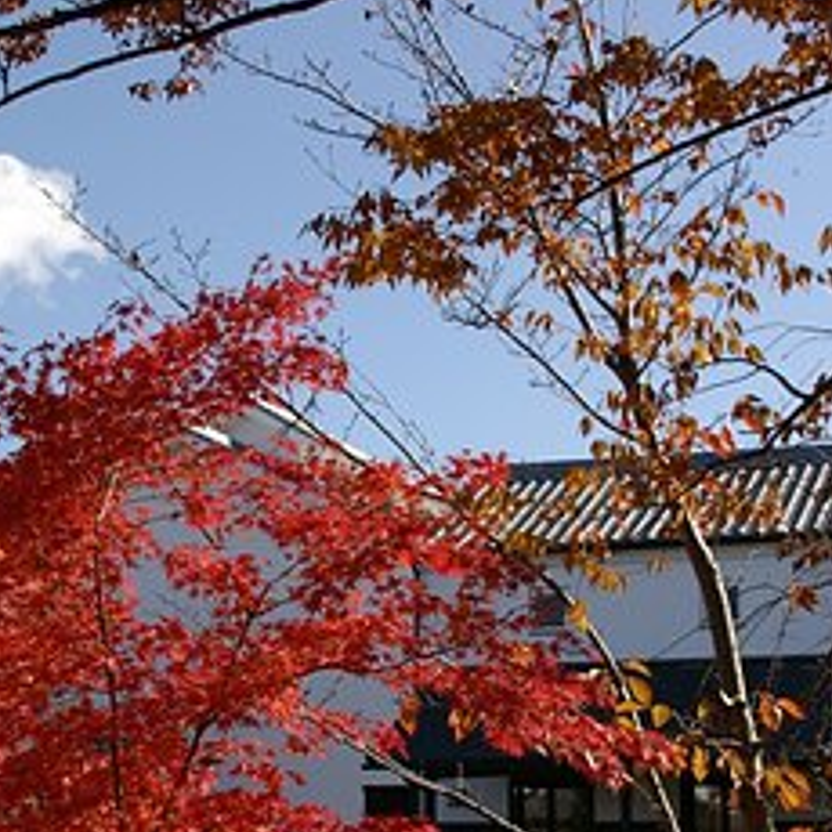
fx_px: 1849
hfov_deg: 25.4
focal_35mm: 68
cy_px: 537
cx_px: 383
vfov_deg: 25.3
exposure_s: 1/350
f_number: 8
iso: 200
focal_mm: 24
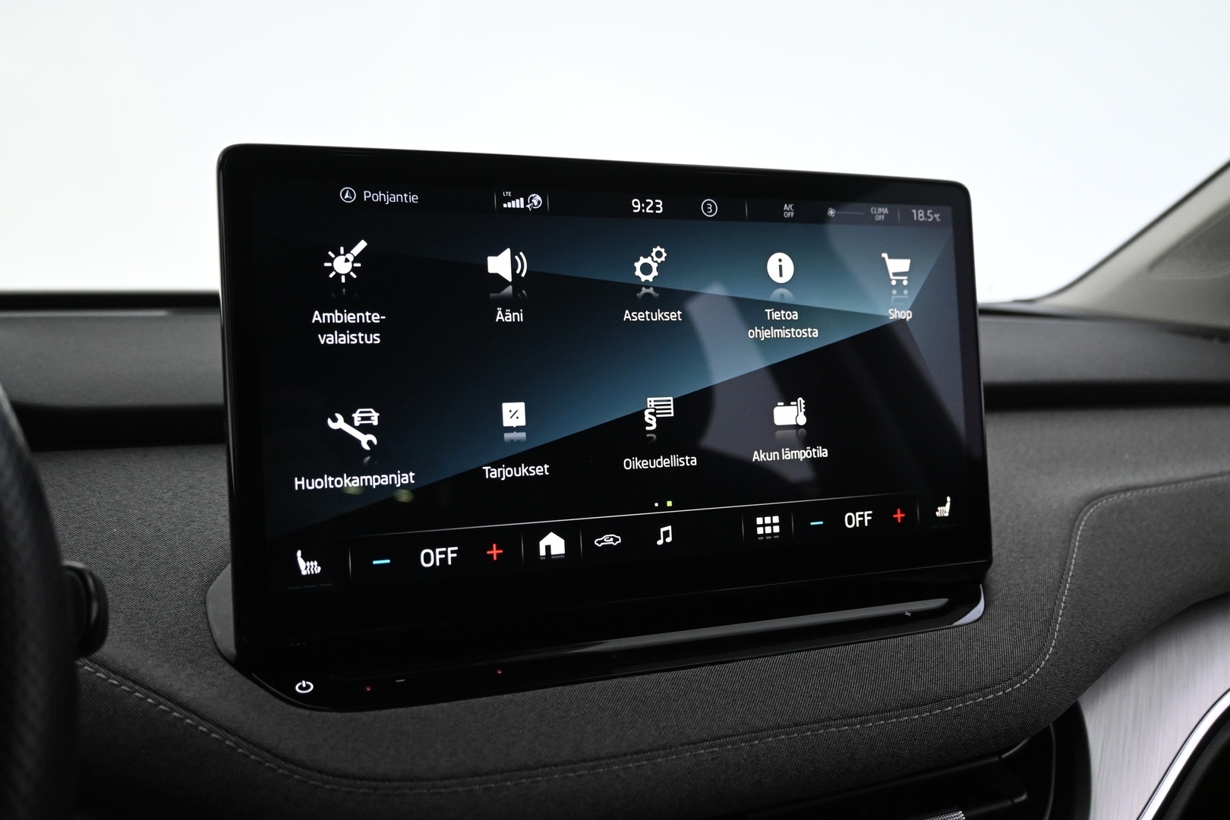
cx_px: 615
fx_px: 1051
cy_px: 410
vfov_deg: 42.6
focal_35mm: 31
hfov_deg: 60.7
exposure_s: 1/30
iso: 2200
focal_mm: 20.5
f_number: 3.8
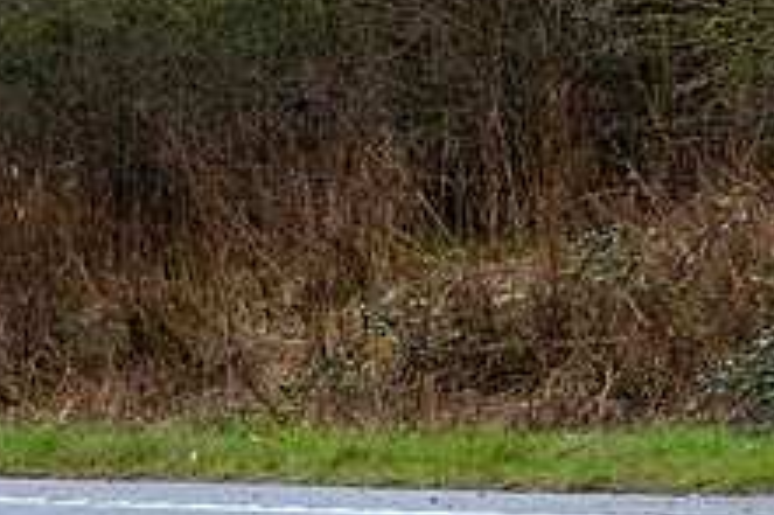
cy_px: 379
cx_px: -312
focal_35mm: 480
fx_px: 10312
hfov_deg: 4.3
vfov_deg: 2.9
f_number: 3.5
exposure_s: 1/1000
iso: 500
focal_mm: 132
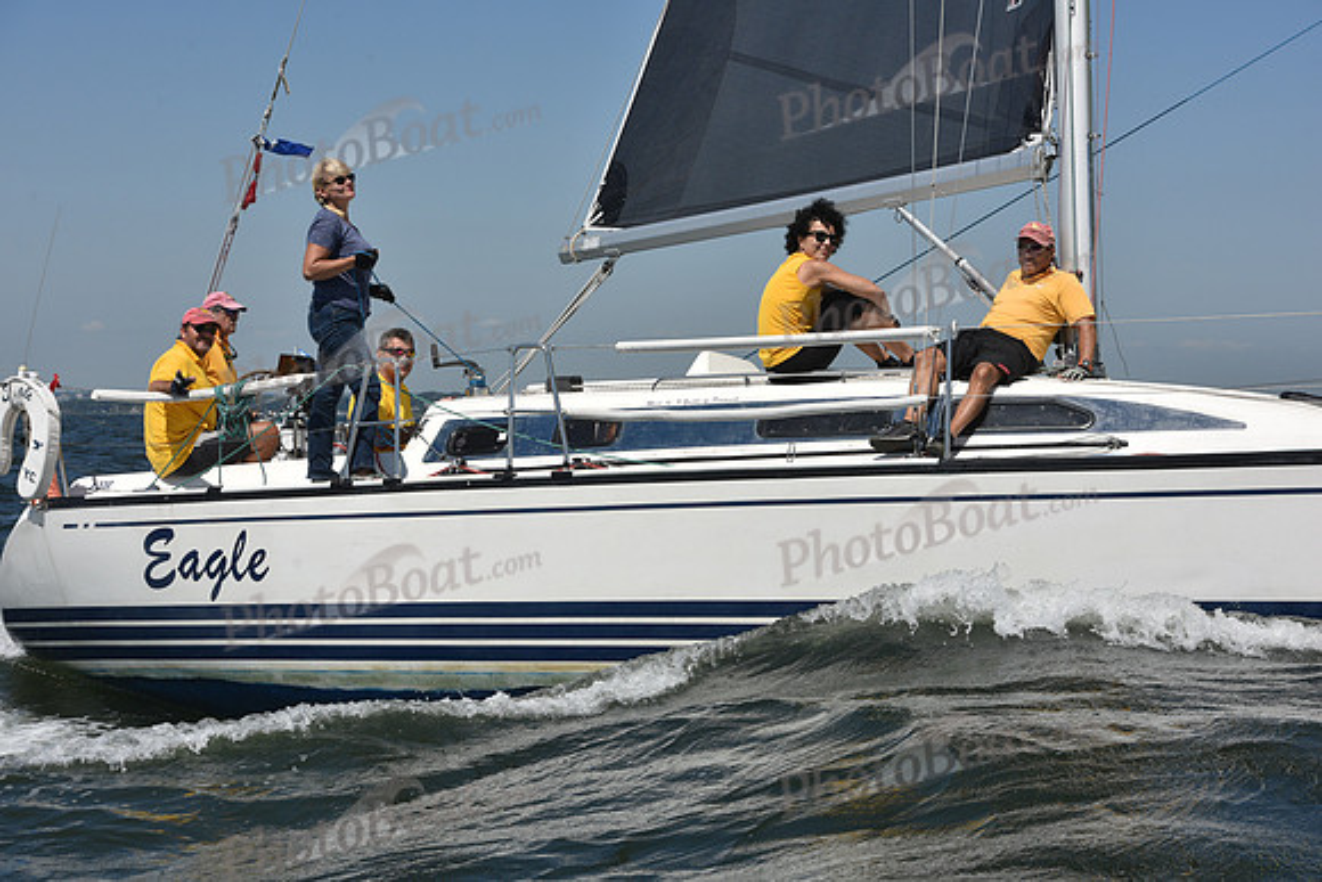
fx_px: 2571
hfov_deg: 28.8
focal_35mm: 70
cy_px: 441
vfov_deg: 19.5
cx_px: 661
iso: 250
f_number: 9
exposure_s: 1/1250
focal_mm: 70
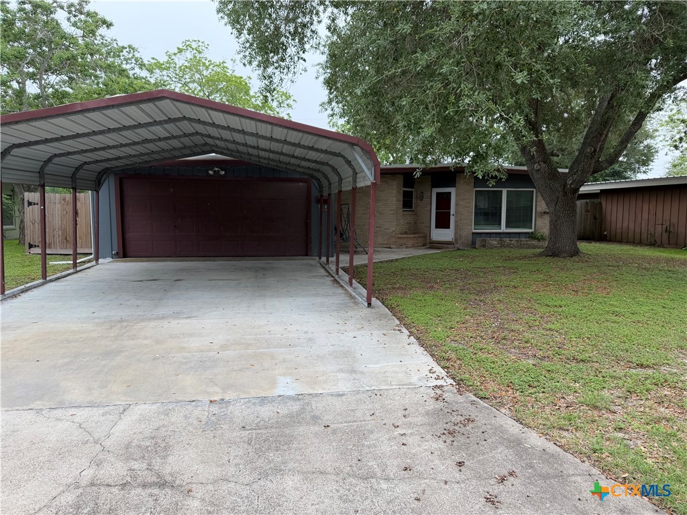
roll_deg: +0.0
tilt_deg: -5.3
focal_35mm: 24
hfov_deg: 71.6
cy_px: 258
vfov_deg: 56.8
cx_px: 344
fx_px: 476
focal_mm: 6.76
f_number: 1.78
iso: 80
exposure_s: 1/742
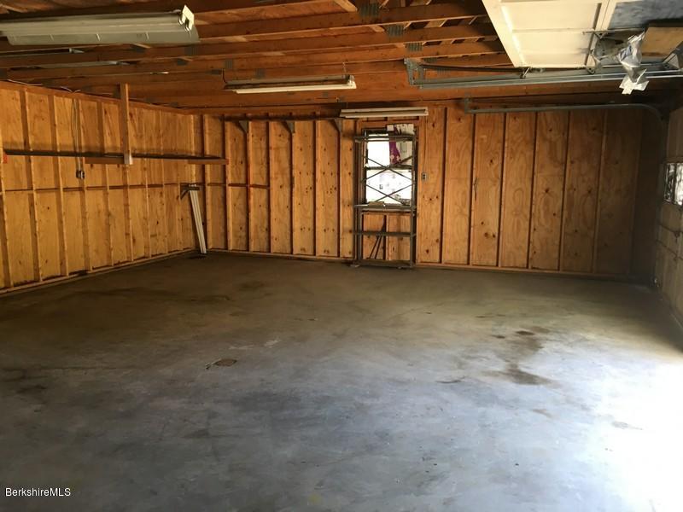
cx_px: 342
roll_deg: -1.5
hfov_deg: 61.7
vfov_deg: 48.2
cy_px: 256
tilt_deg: -9.0
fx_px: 572
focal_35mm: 29
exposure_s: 1/30
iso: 80
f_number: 2.2
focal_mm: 4.15
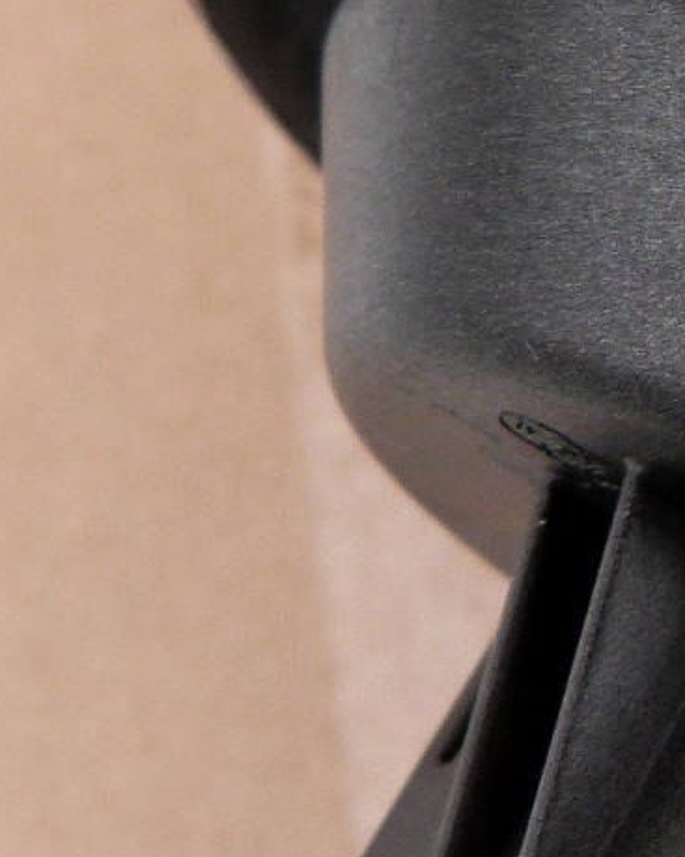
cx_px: 1454
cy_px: -21
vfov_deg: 13.9
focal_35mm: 136
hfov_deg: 10.3
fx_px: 3448
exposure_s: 1/100
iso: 100
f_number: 3
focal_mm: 5.6
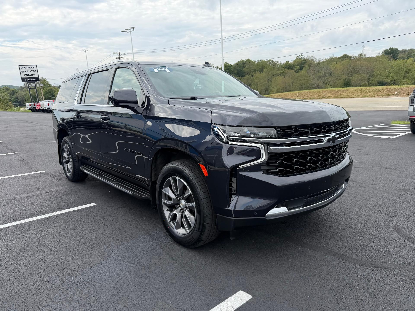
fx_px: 288
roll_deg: +2.3
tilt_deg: -15.5
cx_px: 208
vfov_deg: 56.8
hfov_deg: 71.6
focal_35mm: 24
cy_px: 156
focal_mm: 6.76
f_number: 1.78
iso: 80
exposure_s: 1/2801
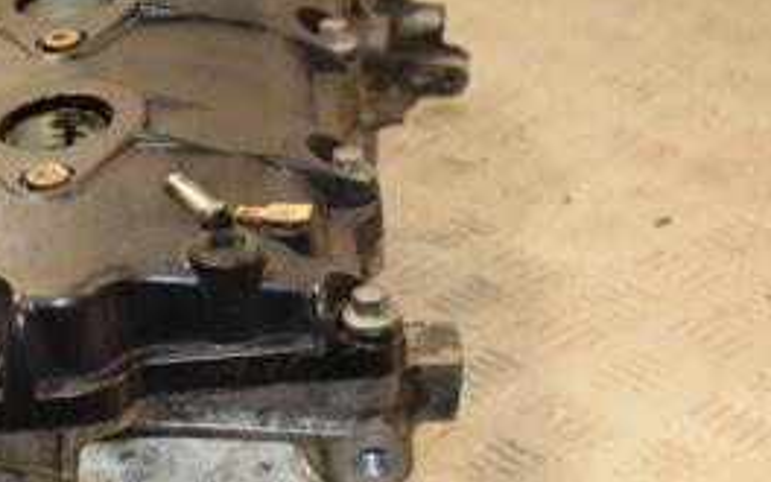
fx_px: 2479
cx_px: 18
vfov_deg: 11.1
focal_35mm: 118
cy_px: 275
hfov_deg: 17.3
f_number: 5
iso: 800
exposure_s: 1/200
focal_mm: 34
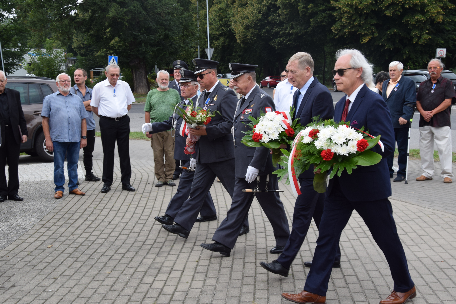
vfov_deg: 26.5
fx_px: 646
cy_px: 152
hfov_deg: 38.9
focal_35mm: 51
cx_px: 228
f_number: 10
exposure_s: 1/160
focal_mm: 34
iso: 400
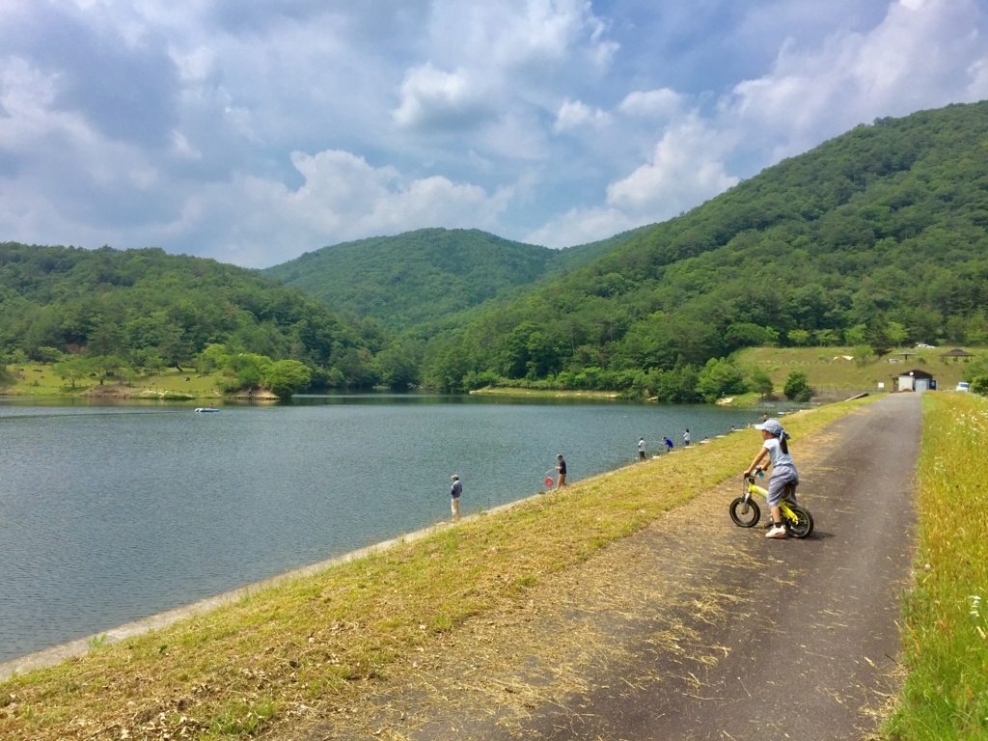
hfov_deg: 61.7
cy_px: 370
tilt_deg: -0.9
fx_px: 828
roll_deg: -1.7
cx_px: 494
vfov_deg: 48.2
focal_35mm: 29
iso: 32
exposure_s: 1/3300
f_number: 2.2
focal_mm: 4.15
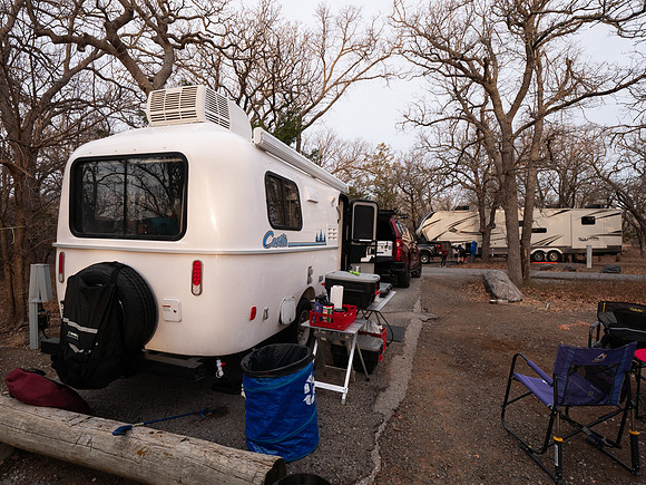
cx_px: 323
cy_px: 242
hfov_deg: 87.8
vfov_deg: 71.6
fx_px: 336
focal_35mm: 18
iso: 200
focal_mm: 9
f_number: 5.6
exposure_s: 1/100
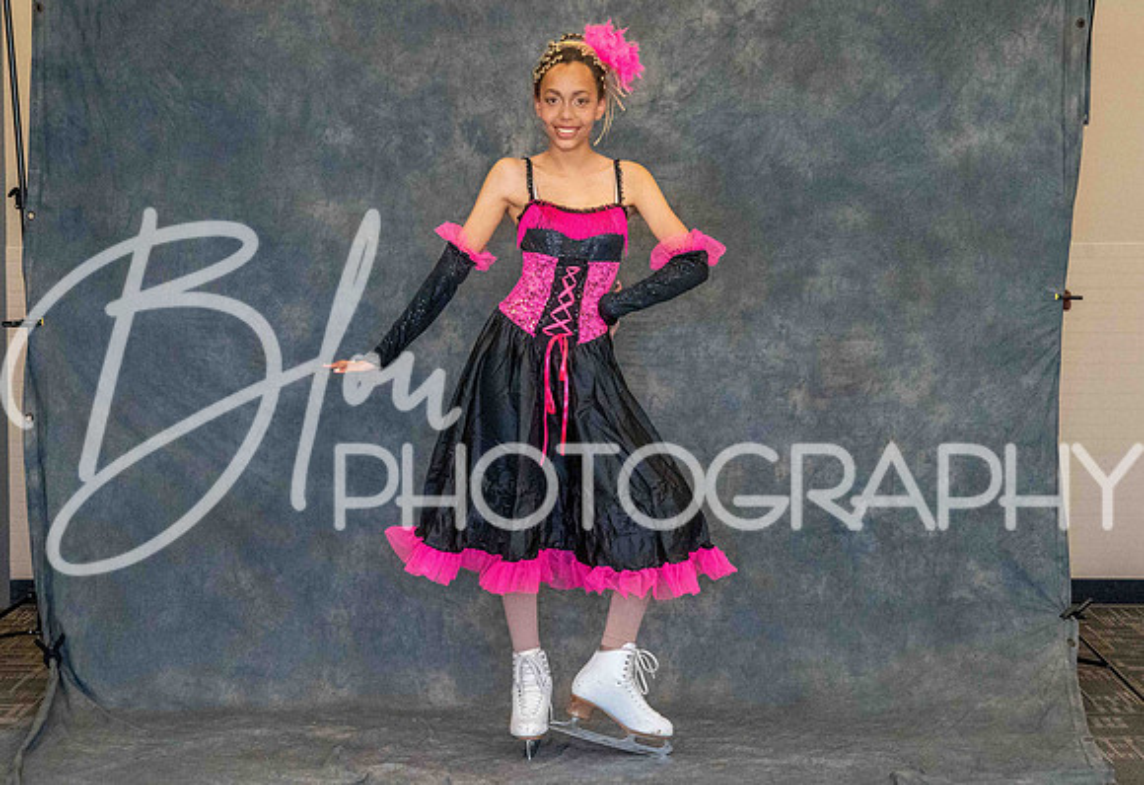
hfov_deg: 22.1
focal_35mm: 91
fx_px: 2926
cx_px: 524
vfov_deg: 15.3
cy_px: 387
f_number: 9
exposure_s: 1/250
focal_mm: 85
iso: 25600
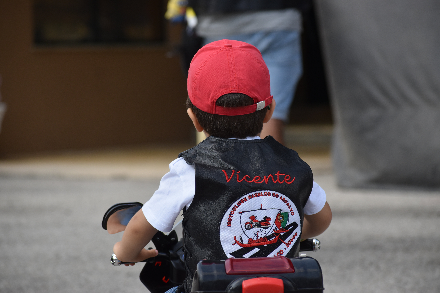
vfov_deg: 7.5
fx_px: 2236
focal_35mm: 183
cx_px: 220
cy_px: 146
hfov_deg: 11.2
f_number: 4.8
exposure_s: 1/1000
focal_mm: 122
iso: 400
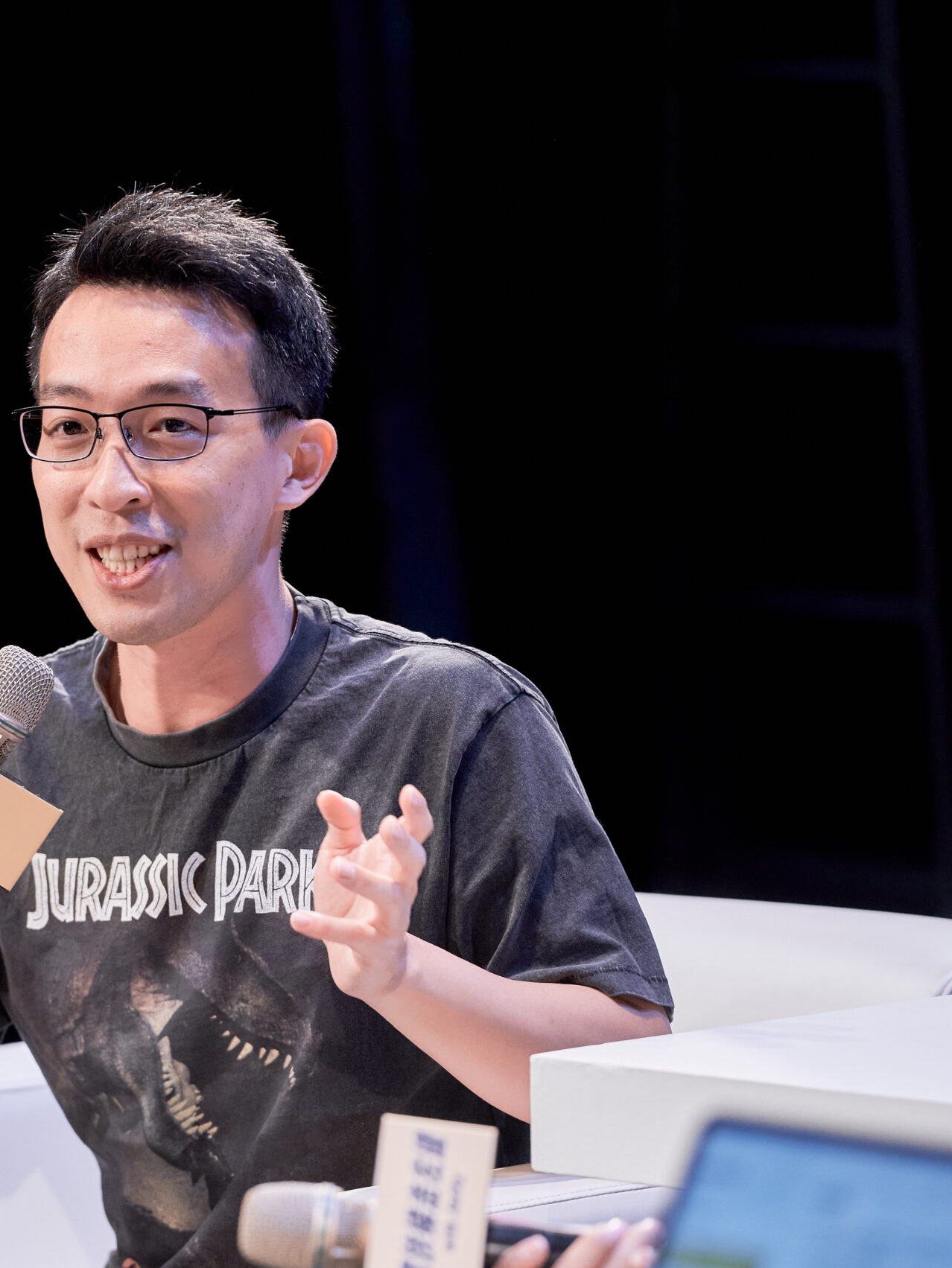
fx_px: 10593
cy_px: 633
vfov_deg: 6.9
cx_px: 95
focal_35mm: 289
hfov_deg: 5.1
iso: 1600
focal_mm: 200
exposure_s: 1/250
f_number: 4
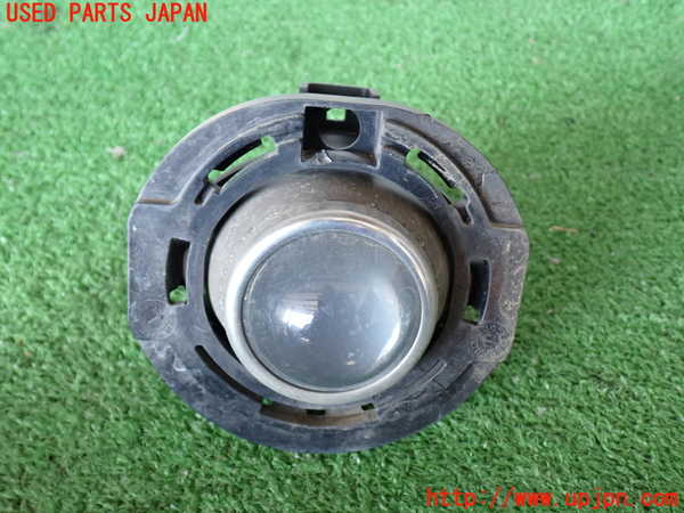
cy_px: 256
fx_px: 711
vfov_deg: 39.7
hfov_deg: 51.4
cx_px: 342
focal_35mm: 36
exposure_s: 1/40
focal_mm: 6.37
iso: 250
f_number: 2.5
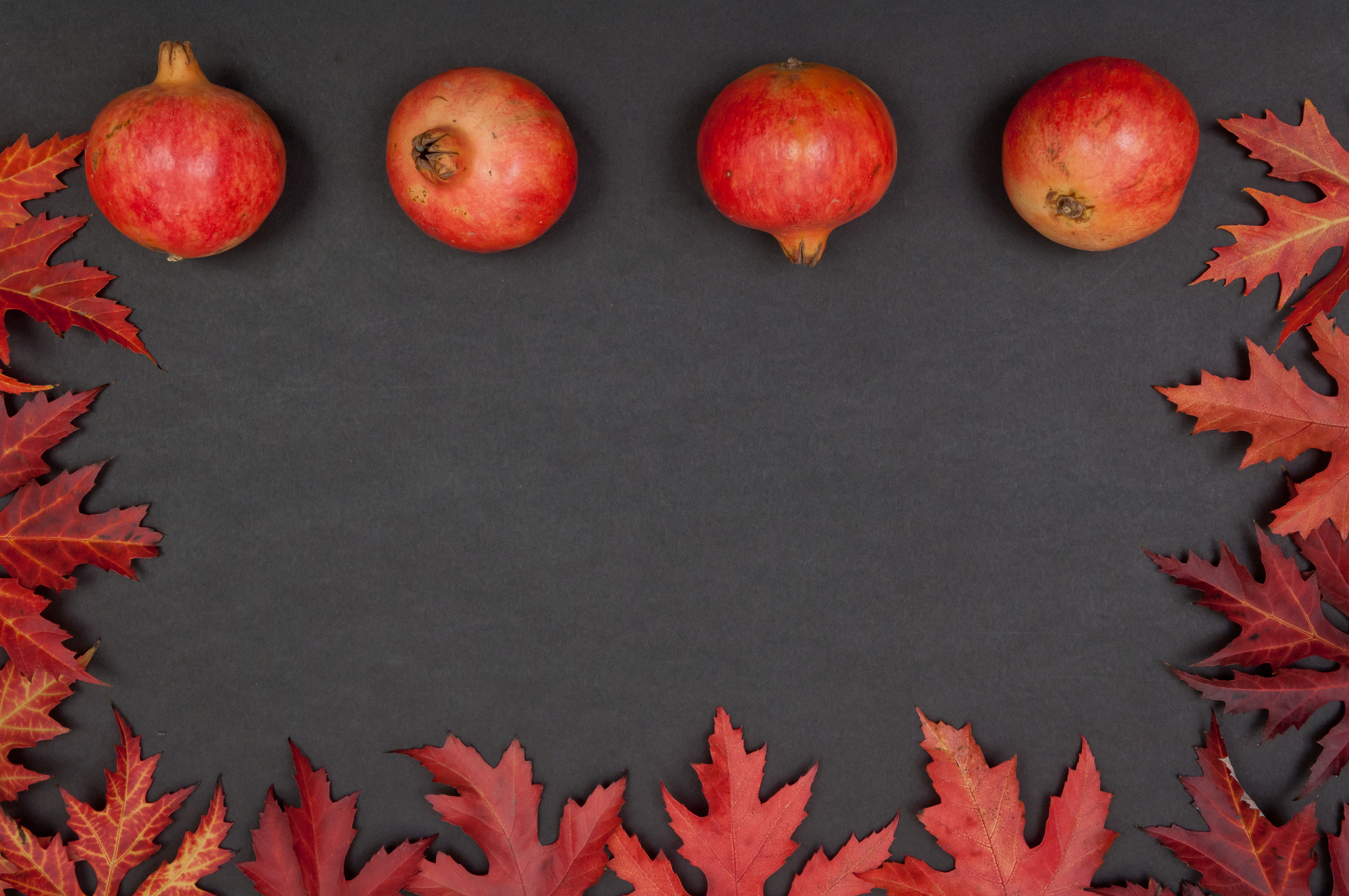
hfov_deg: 38.9
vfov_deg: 26.4
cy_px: 448
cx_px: 674
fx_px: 1909
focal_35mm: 51
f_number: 11
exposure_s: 1/160
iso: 320
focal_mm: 34
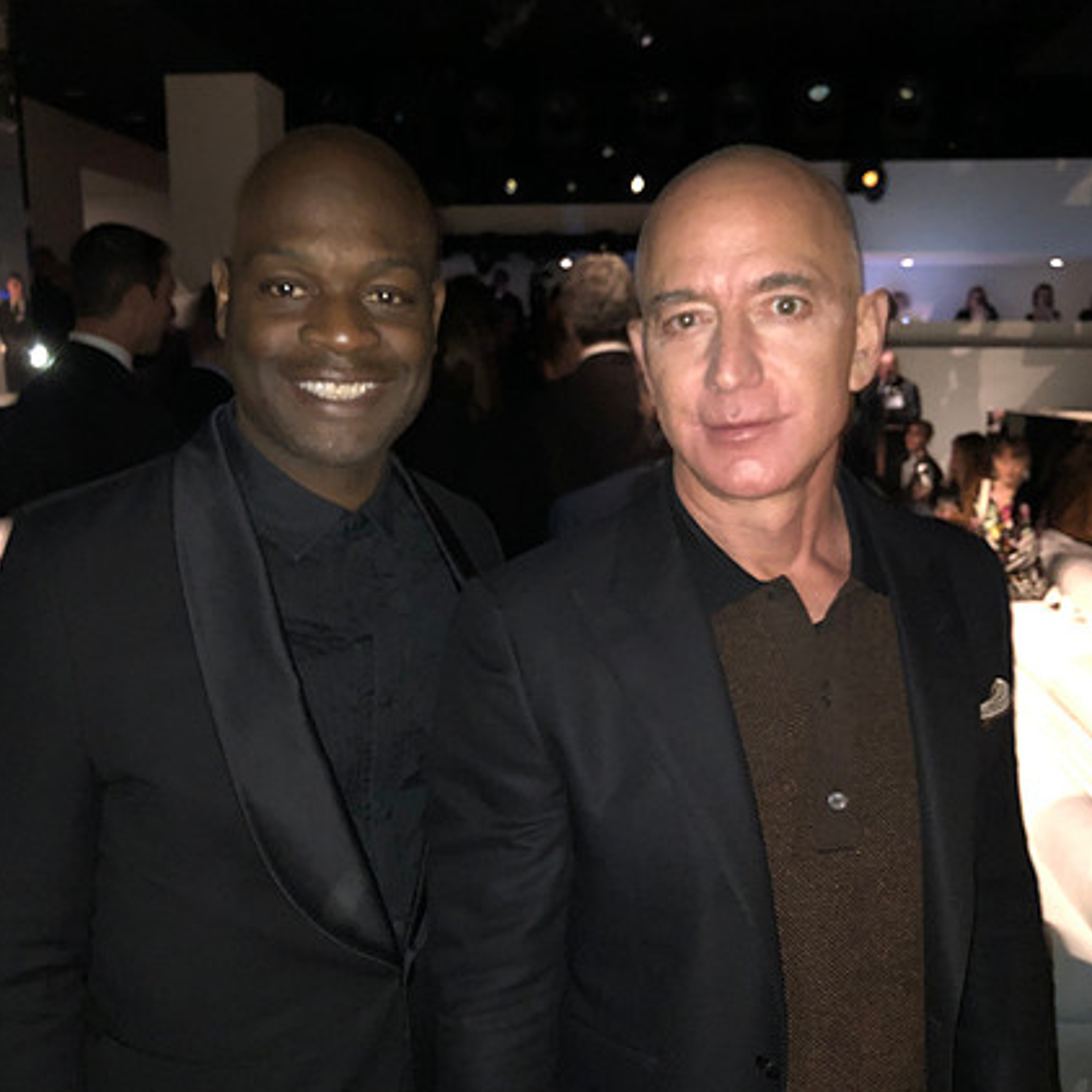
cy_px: 639
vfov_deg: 48.2
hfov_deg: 48.5
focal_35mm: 34
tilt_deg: -10.1
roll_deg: -0.3
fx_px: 1213
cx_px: 547
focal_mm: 3.99
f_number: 1.8
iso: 320
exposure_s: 1/4
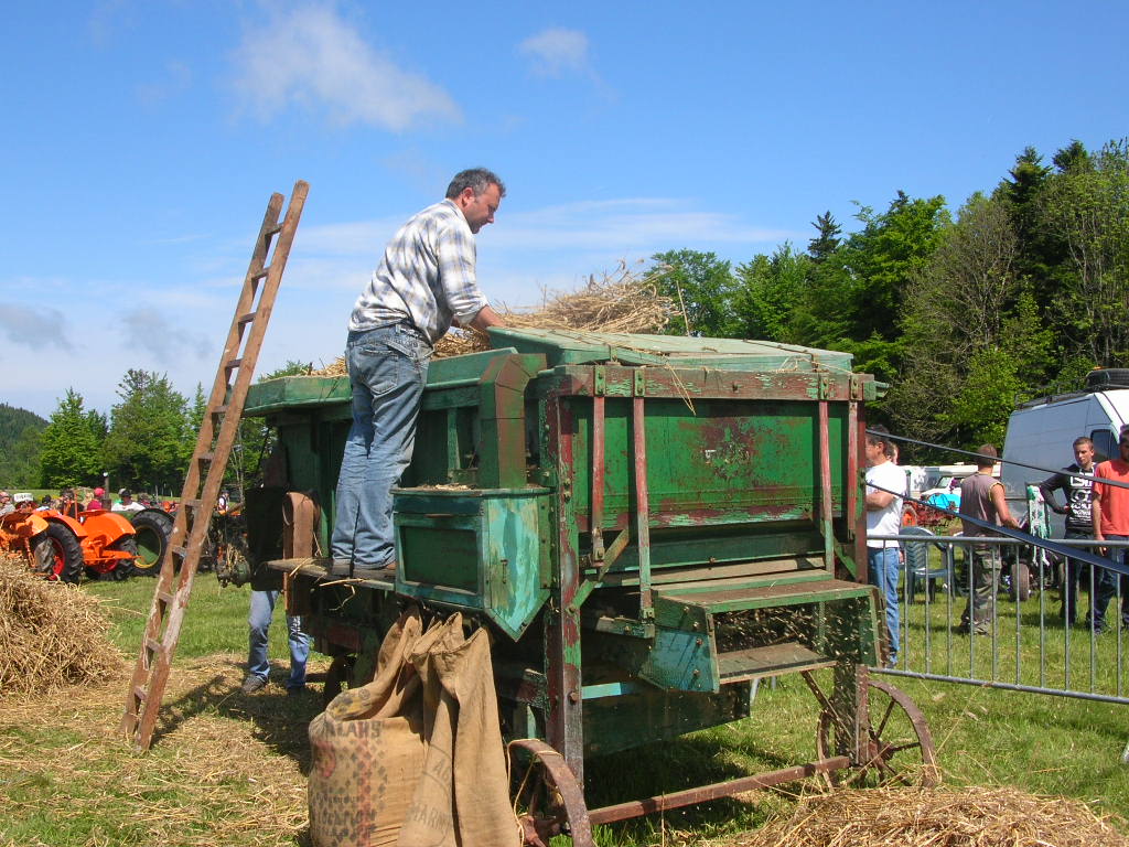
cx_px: 564
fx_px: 1142
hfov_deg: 52.6
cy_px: 424
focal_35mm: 35
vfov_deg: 40.7
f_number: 5.6
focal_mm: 5.8
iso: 50
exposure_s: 1/250
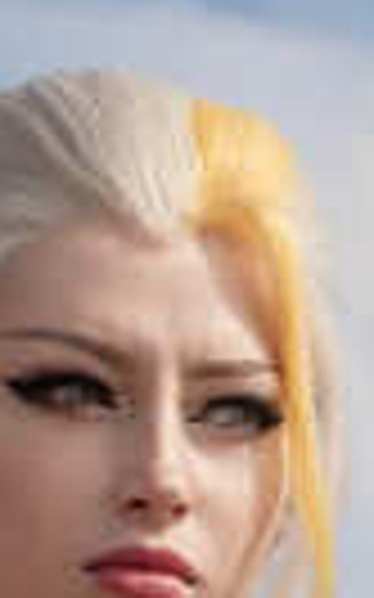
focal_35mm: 459
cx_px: 279
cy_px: 1324
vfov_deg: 4.5
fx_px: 7494
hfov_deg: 2.9
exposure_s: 1/1250
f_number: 5
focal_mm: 50
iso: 100
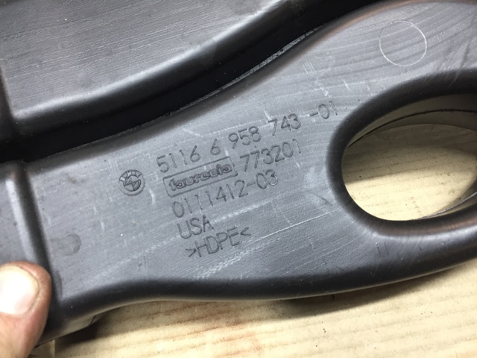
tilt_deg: -49.5
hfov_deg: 61.7
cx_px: 238
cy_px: 179
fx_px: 400
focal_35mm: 29
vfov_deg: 48.2
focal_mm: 4.15
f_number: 2.2
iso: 125
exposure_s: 1/33
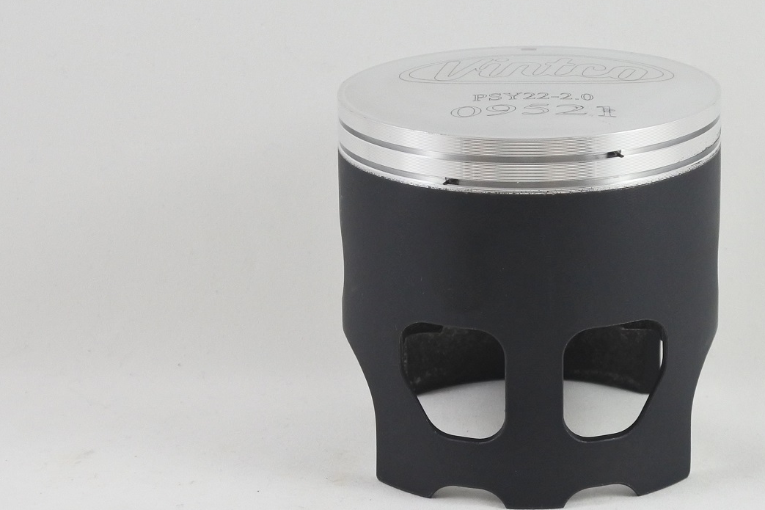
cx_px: 530
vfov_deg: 17.7
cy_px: 284
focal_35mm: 77
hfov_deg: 26.1
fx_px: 1636
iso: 500
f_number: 4.5
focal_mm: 19.3
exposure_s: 1/125
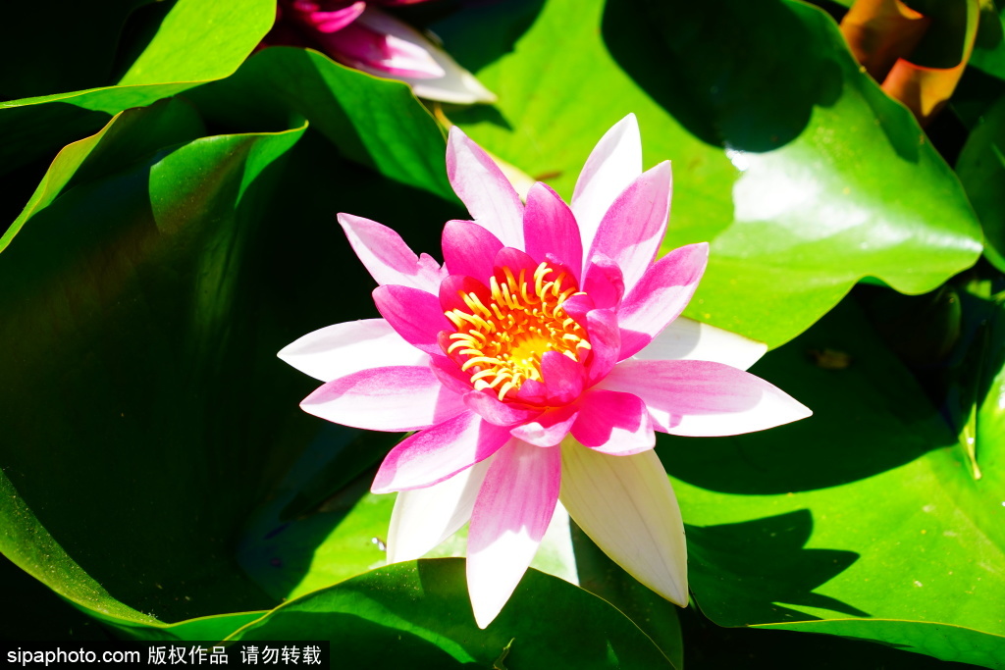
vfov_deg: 5.8
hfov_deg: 8.7
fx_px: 6617
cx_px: 502
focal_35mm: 237
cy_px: 335
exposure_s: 1/400
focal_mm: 237
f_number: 8
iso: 400
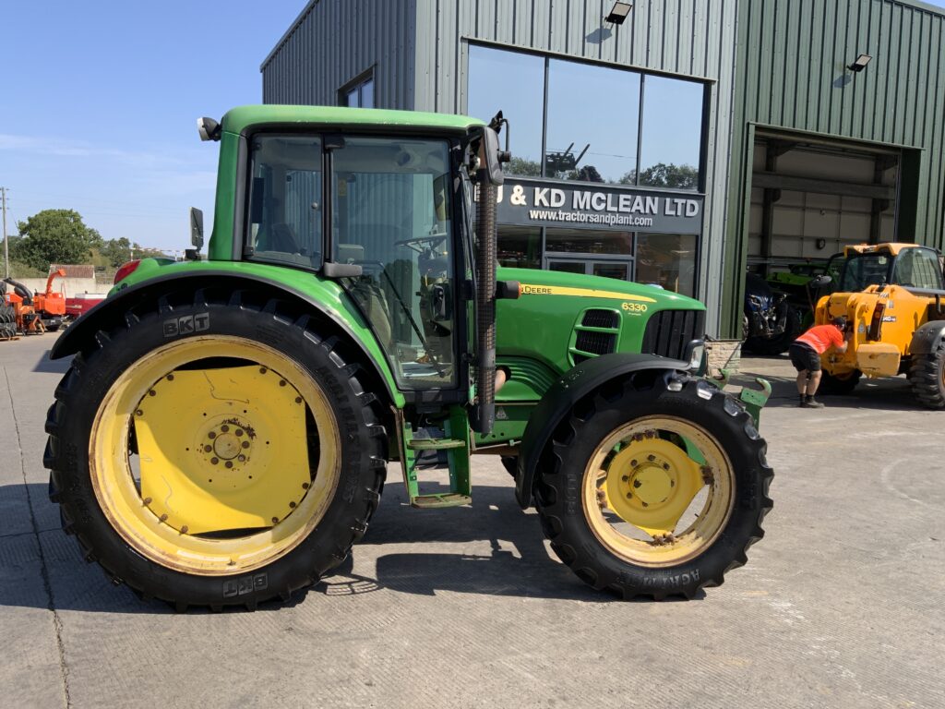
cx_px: 472
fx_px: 792
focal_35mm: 29
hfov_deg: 61.7
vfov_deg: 48.2
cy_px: 354
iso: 16
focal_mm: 3
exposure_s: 1/1279
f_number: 1.8
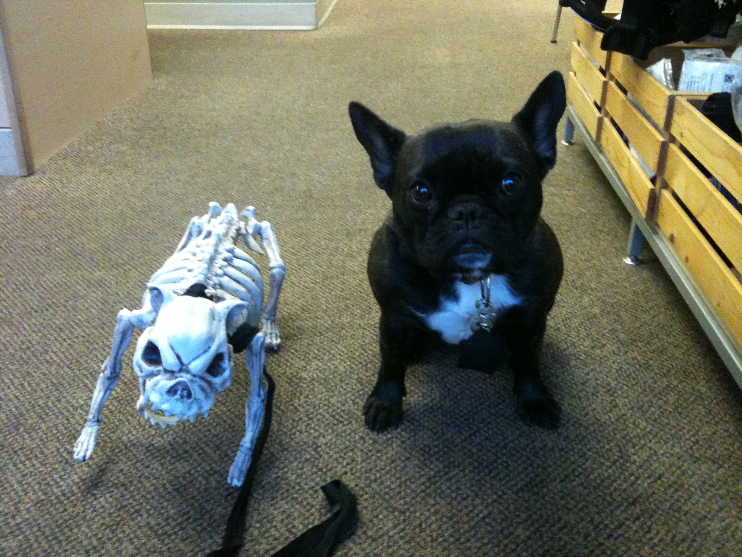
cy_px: 278
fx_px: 750
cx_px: 371
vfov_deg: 40.7
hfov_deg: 52.6
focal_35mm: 35
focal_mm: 3.85
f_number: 2.8
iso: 500
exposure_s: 1/15
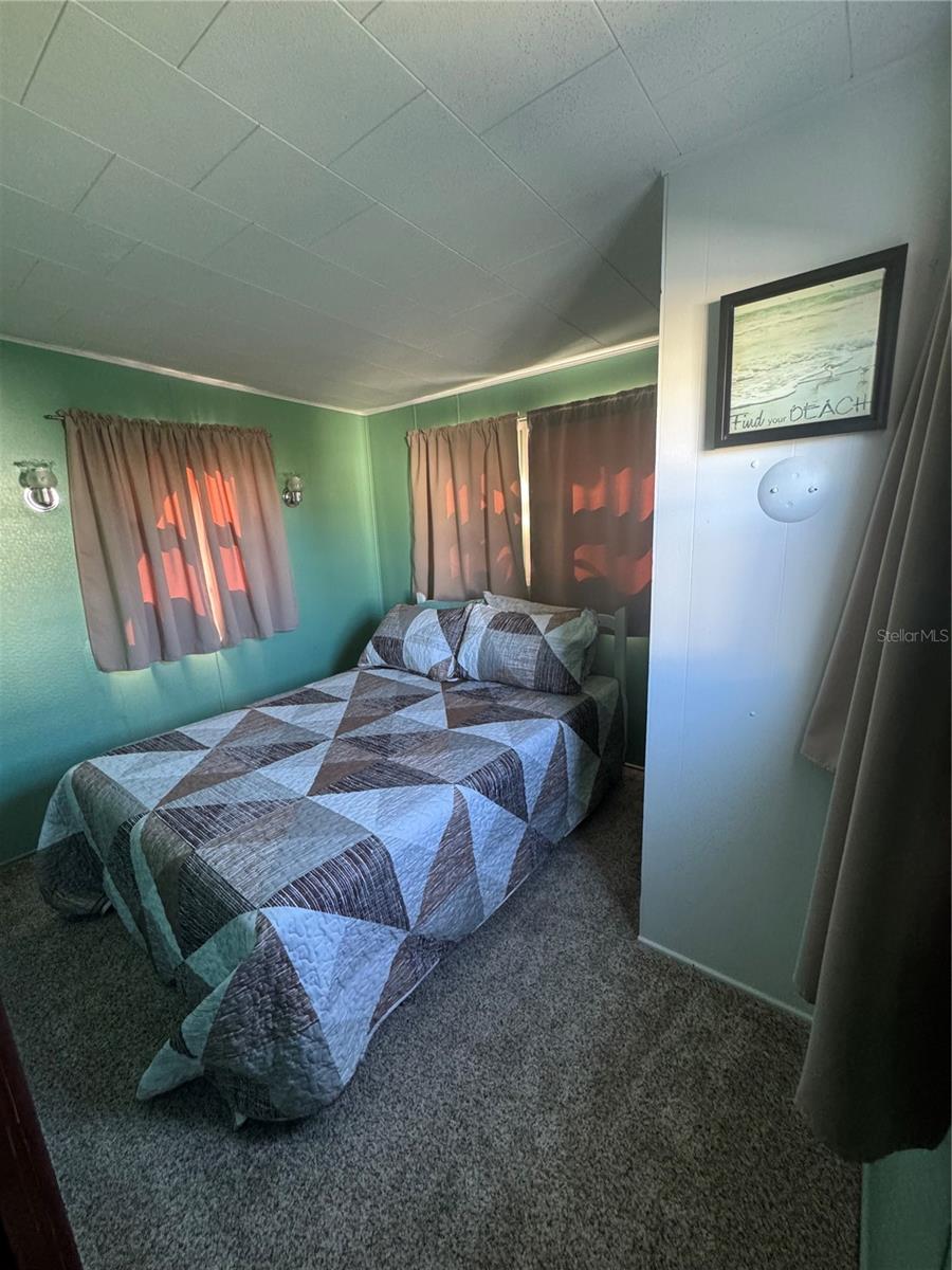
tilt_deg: -12.5
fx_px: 513
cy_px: 635
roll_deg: +4.1
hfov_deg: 85.7
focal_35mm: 14
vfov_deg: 102.1
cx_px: 476
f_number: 2.2
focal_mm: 2.22
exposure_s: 1/60
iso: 500
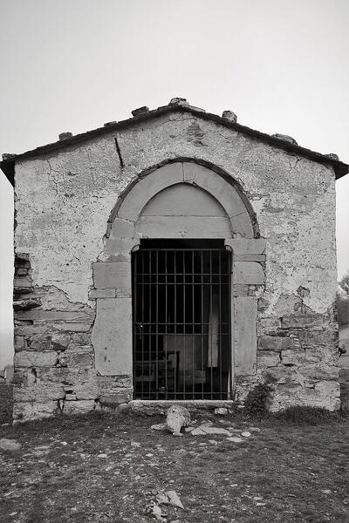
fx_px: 509
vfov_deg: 54.4
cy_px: 262
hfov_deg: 37.9
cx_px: 174
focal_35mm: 35
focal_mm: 23
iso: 160
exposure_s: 1/200
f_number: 3.2
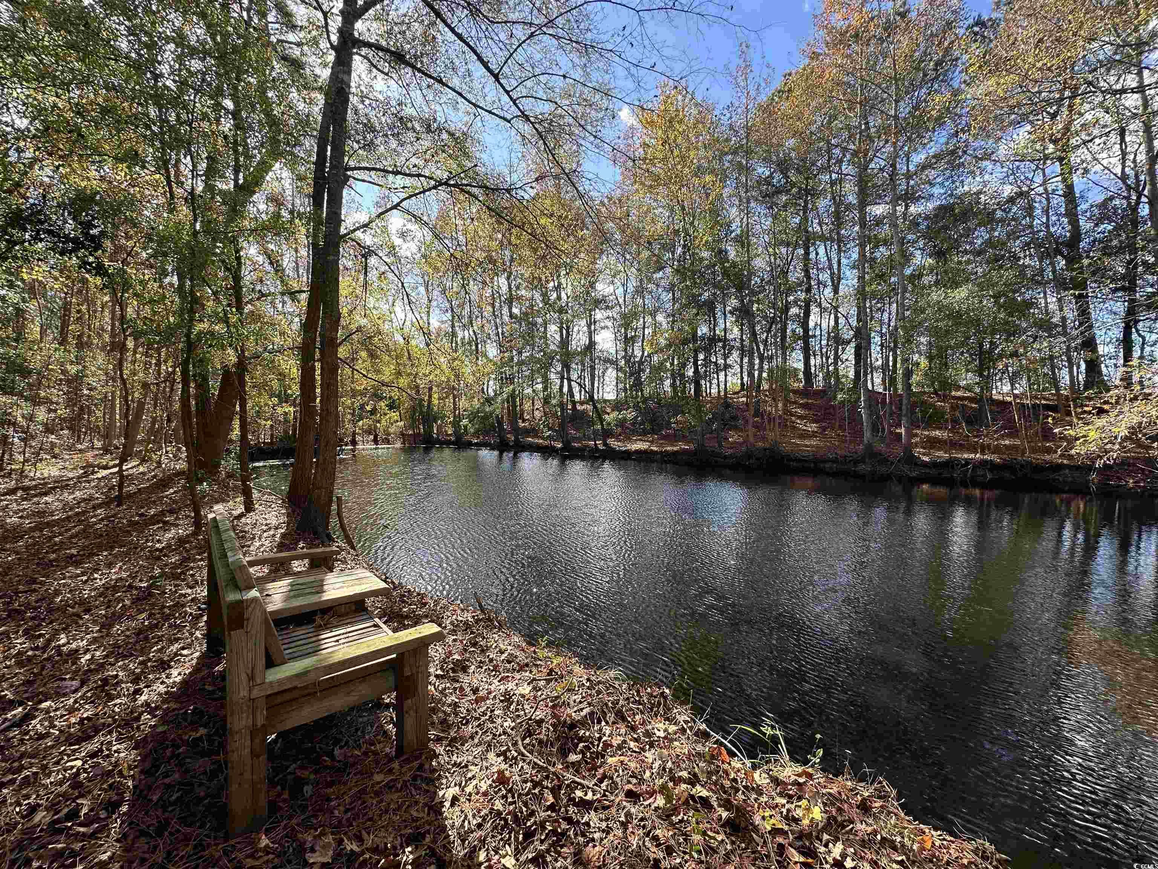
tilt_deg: -0.5
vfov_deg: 85.7
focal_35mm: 14
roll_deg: -0.4
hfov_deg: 102.1
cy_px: 434
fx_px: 468
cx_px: 579
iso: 40
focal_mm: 2.22
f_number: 2.2
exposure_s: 1/378
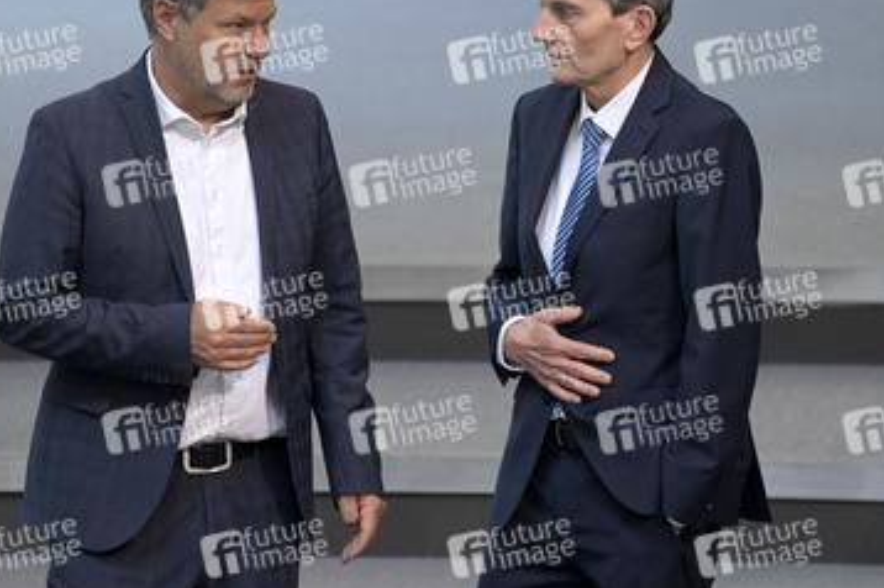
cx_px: 446
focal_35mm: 630
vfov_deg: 2.2
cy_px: 240
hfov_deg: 3.3
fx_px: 15456
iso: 8000
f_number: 5.6
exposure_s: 1/320
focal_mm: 500
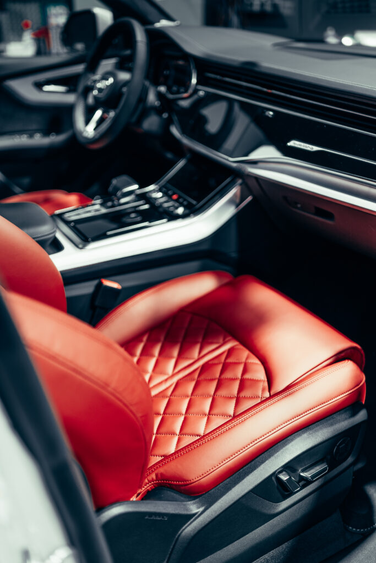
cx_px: 188
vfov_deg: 54.4
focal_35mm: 35
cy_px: 282
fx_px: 548
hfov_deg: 37.9
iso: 50
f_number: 1.4
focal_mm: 35
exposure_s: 1/13
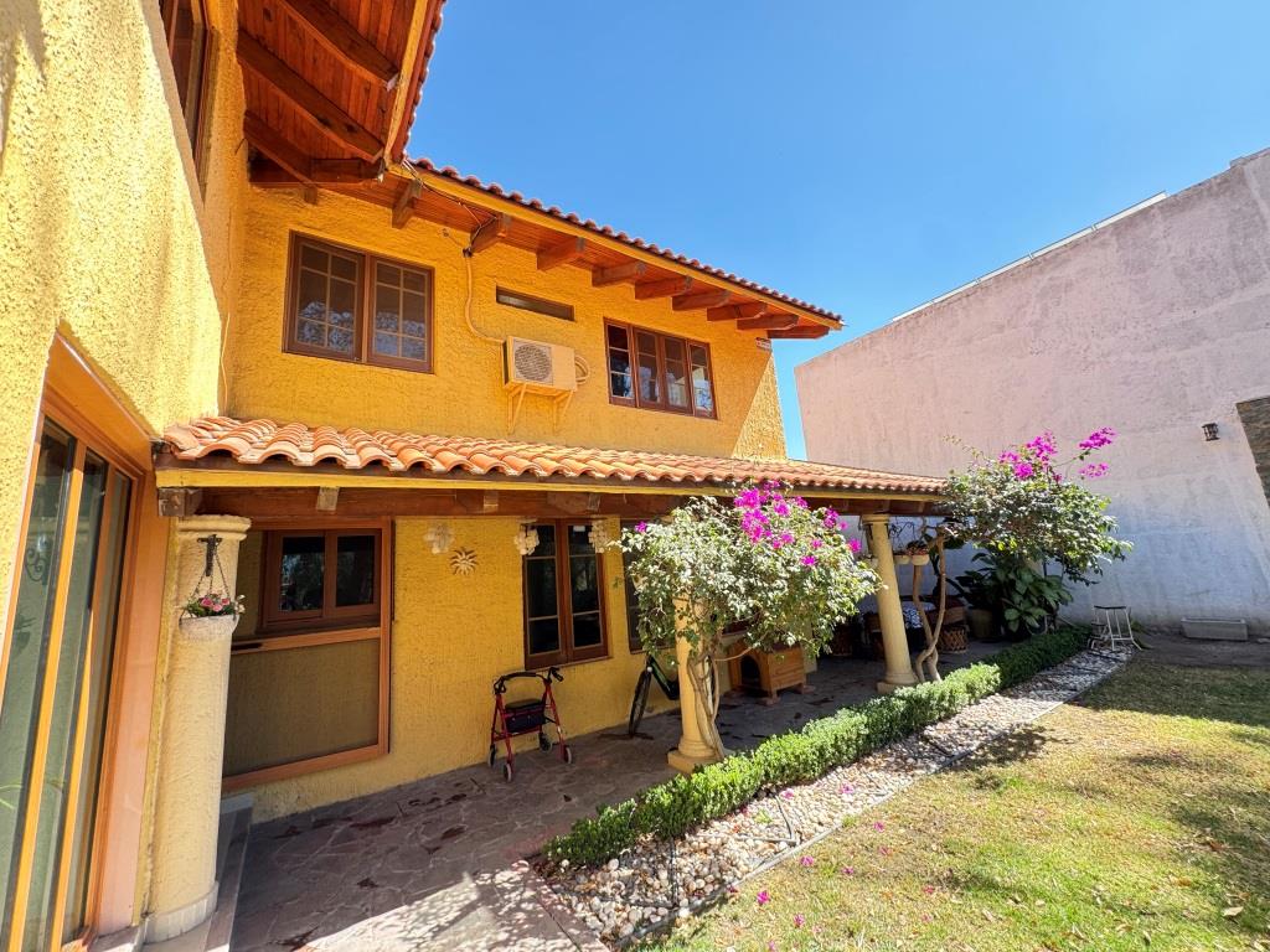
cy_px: 476
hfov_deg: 102.1
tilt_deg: +12.3
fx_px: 514
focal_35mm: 14
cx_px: 635
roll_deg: +4.3
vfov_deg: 85.7
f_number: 2.2
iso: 40
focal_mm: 2.22
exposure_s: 1/125
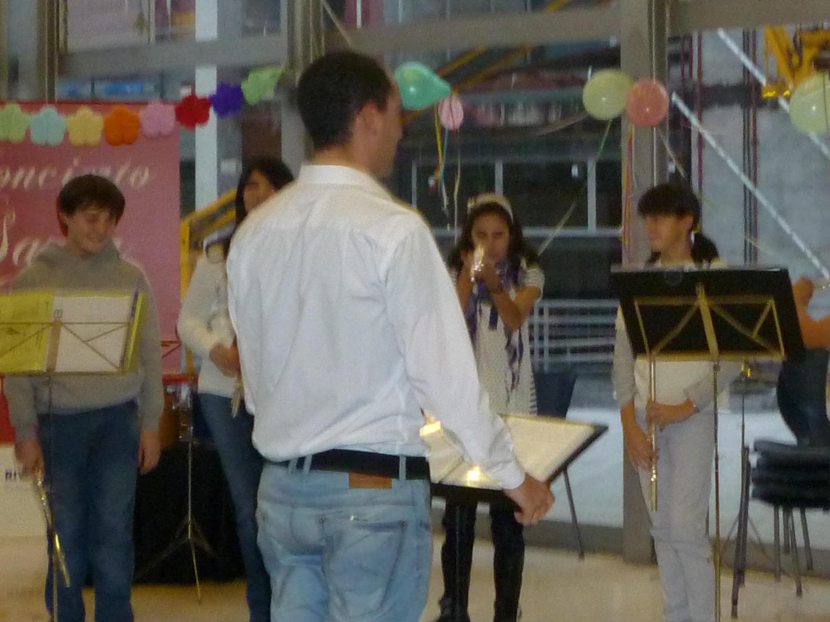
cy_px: 248
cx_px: 646
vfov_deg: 18.9
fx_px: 1870
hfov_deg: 24.7
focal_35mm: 78
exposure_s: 1/30
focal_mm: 5.2
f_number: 3.3
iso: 320
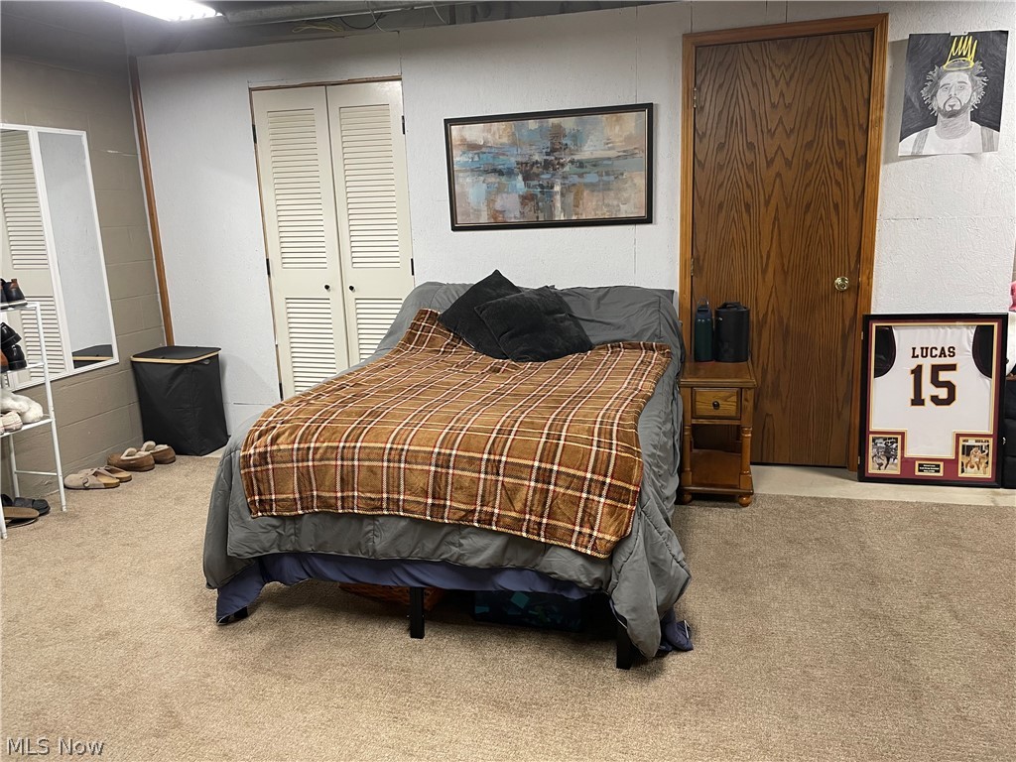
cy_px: 381
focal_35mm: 26
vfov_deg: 53.1
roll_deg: +2.2
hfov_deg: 67.3
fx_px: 763
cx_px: 508
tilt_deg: -13.1
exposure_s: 1/60
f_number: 1.6
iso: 80
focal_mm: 4.2
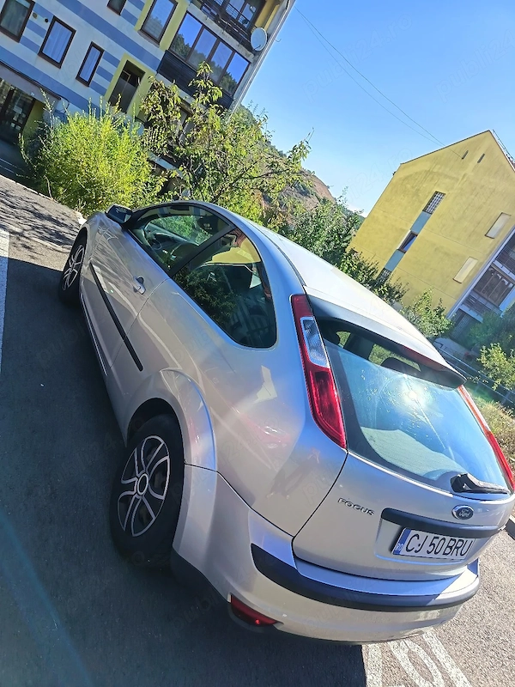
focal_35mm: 24
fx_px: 476
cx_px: 258
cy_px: 344
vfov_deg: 71.6
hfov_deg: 56.8
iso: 147
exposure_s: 1/625
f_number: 1.75
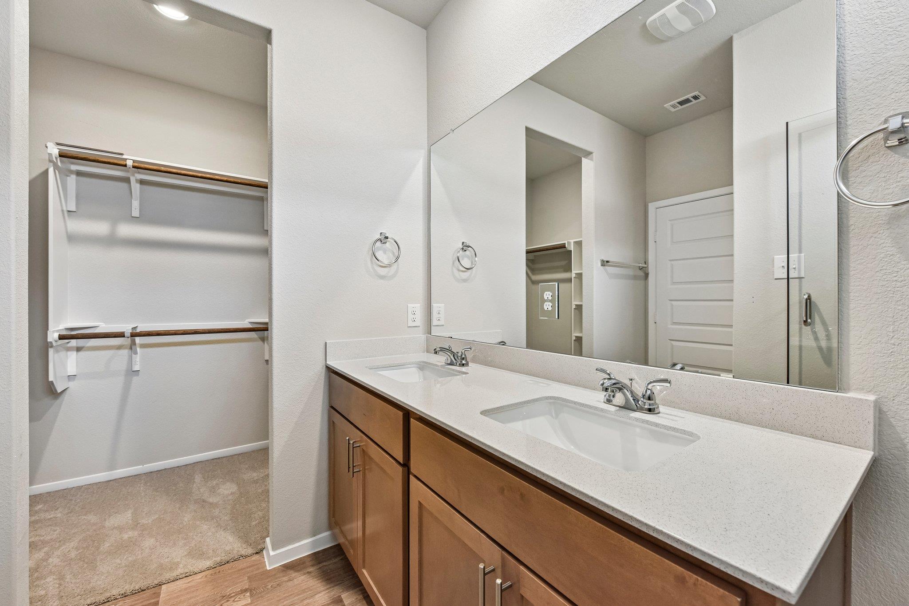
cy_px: 303
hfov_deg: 104.3
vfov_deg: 81.2
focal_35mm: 14
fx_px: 353
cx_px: 454
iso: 500
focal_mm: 14
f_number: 8
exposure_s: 1/15
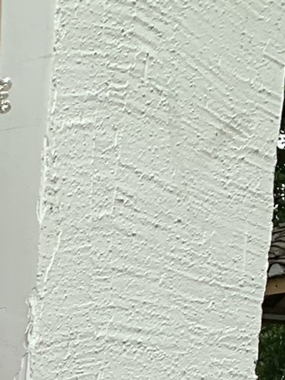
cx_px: -489
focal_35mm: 147
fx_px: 1614
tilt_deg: -11.6
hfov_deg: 8.8
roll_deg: +0.5
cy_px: 877
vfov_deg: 11.4
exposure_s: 1/127
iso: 25
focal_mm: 4.25
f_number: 1.8
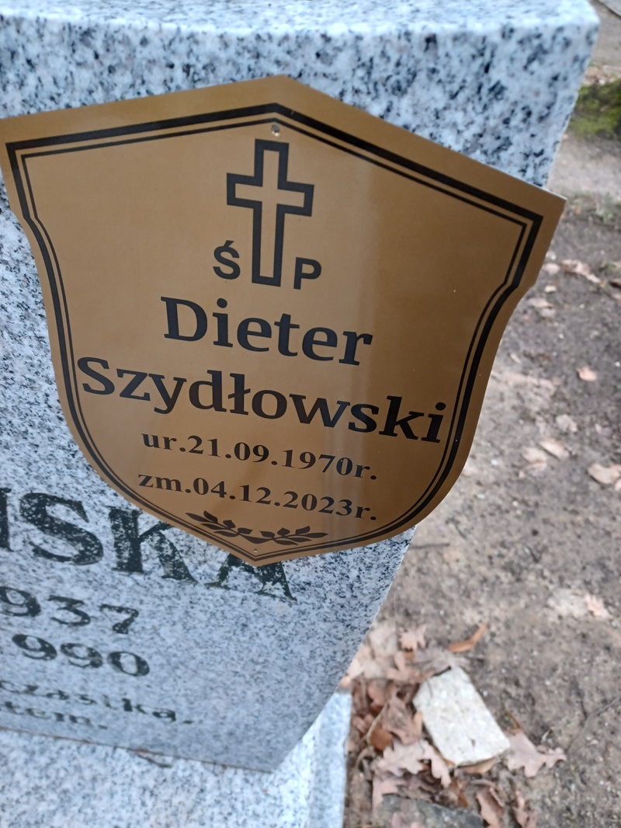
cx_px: 310
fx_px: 598
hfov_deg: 54.9
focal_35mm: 25
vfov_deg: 69.4
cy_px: 414
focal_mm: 4.6
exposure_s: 1/50
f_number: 1.8
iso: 125
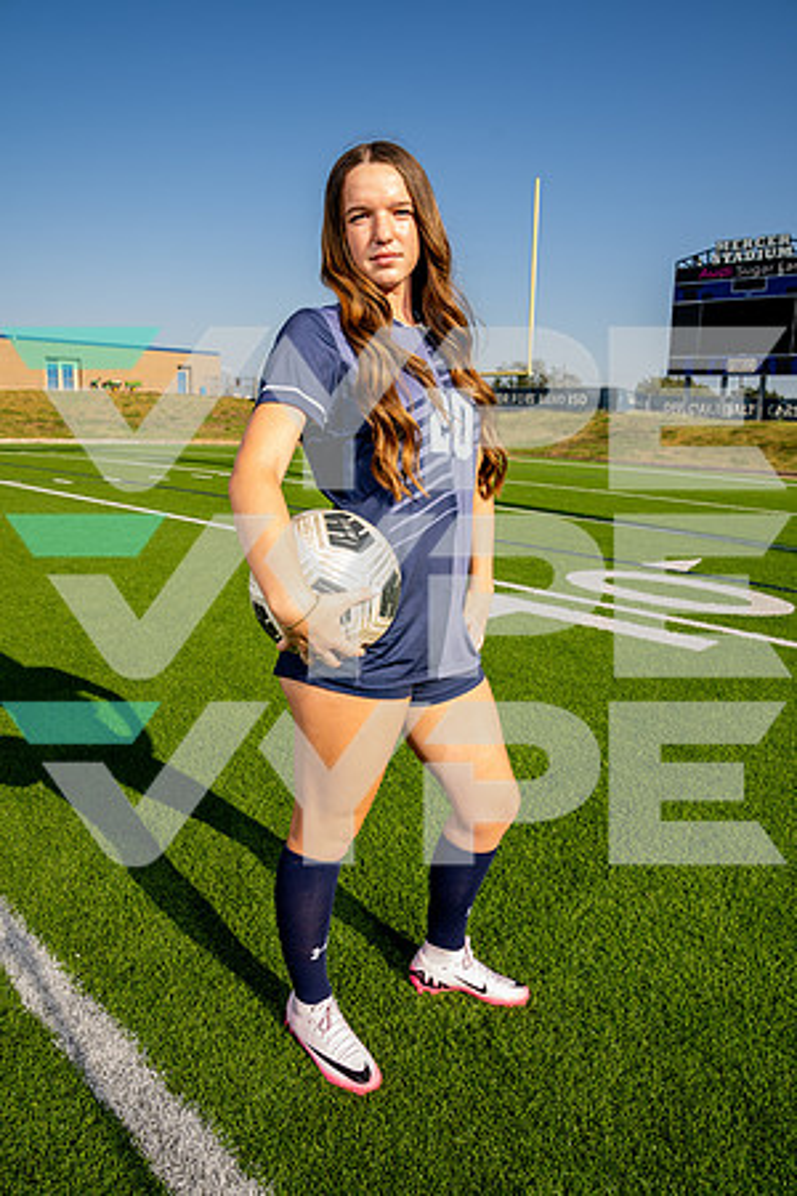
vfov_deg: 73.7
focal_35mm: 24
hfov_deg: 53.1
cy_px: 598
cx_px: 398
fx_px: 797
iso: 50
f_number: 7.1
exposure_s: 1/125
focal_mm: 24
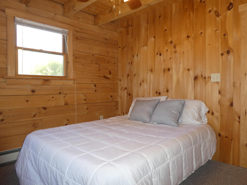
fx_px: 171
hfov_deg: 71.6
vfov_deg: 56.8
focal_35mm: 24
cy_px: 92
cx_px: 124
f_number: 3.3
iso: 250
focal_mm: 4.3
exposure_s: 1/30
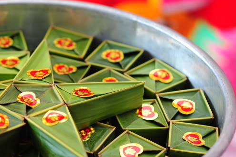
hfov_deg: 11.6
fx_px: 1153
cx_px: 38
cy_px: 132
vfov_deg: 7.8
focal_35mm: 176
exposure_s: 1/100
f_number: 3.5
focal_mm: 85
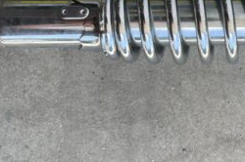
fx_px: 442
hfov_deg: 30.0
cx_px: 206
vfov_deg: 20.1
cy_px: -8
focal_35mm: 65
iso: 32
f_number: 1.6
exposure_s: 1/472
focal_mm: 5.1
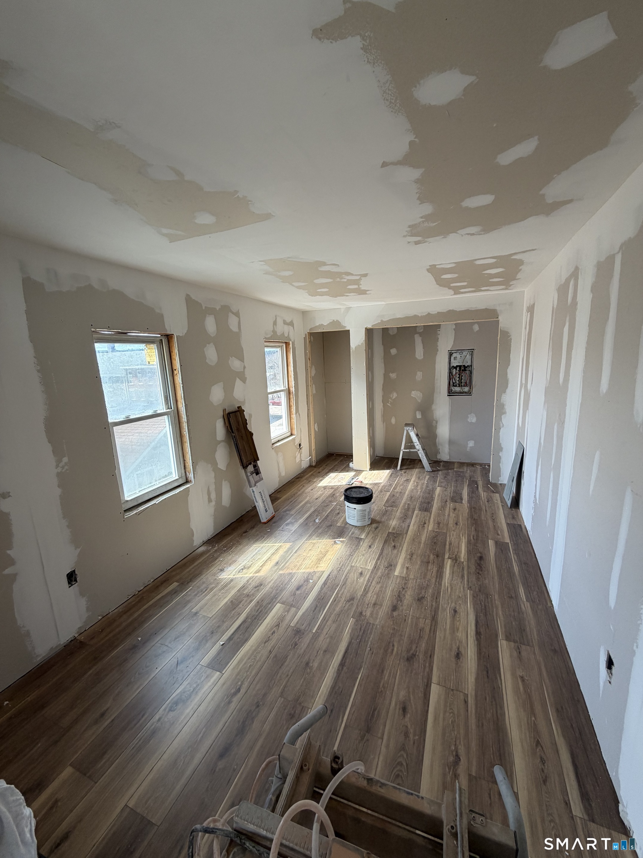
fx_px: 347
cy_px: 429
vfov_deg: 102.1
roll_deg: +1.9
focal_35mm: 14
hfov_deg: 85.7
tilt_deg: -11.3
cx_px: 322
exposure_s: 1/121
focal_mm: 2.22
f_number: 2.2
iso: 64
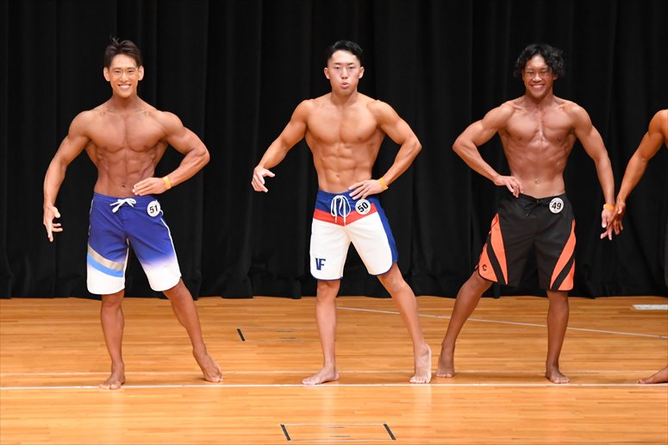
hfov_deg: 8.1
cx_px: 334
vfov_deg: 5.4
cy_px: 222
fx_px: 4729
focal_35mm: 255
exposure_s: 1/400
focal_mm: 170
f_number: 5.6
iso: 5000
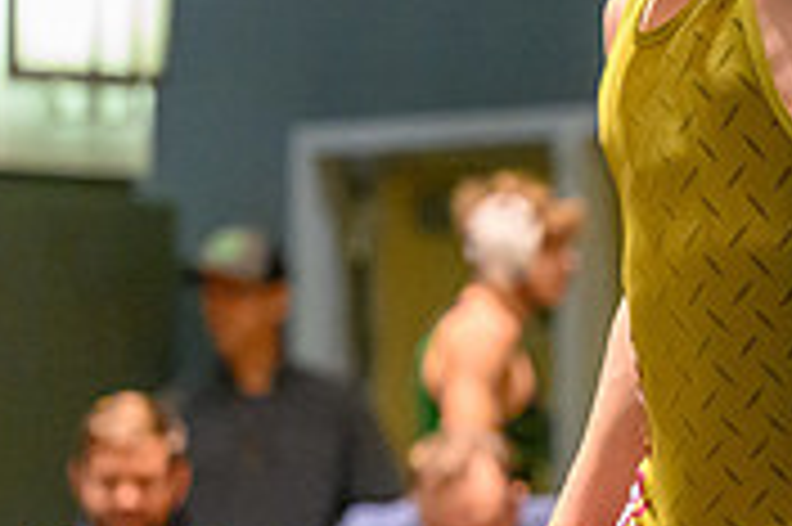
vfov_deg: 3.6
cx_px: 659
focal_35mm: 376
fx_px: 8264
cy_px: 172
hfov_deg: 5.5
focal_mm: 98
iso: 8000
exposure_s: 1/320
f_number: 2.8
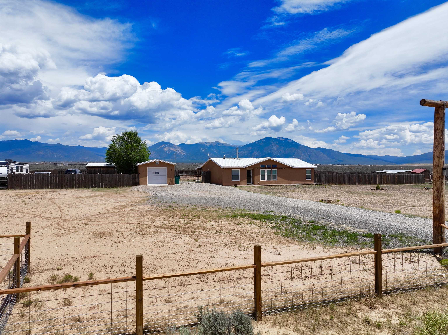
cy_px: 168
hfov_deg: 71.6
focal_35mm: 24
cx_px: 224
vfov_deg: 56.8
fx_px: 310
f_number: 2.8
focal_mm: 12.29
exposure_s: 1/2500
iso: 100
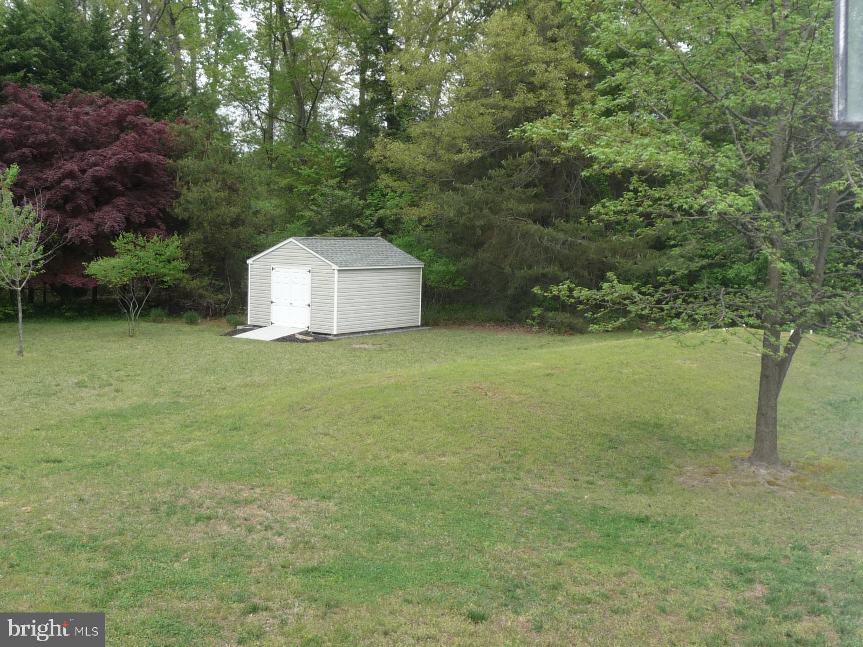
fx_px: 1022
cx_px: 432
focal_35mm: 41
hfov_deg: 45.8
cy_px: 324
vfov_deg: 35.1
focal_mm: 4.7
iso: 100
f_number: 3.3
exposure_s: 1/320
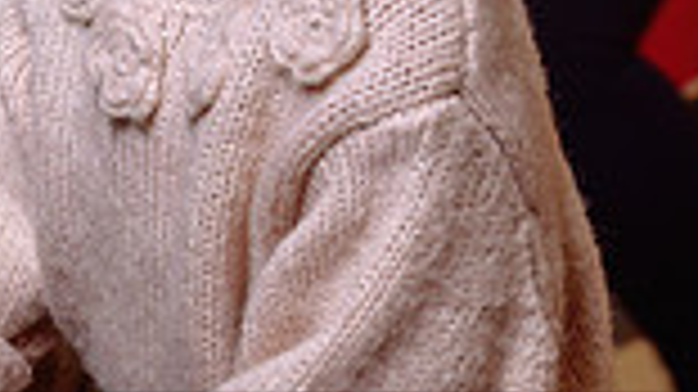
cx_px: -71
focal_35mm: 153
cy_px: -114
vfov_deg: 7.8
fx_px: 2830
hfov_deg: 13.8
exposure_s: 1/60
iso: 500
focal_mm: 36
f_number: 4
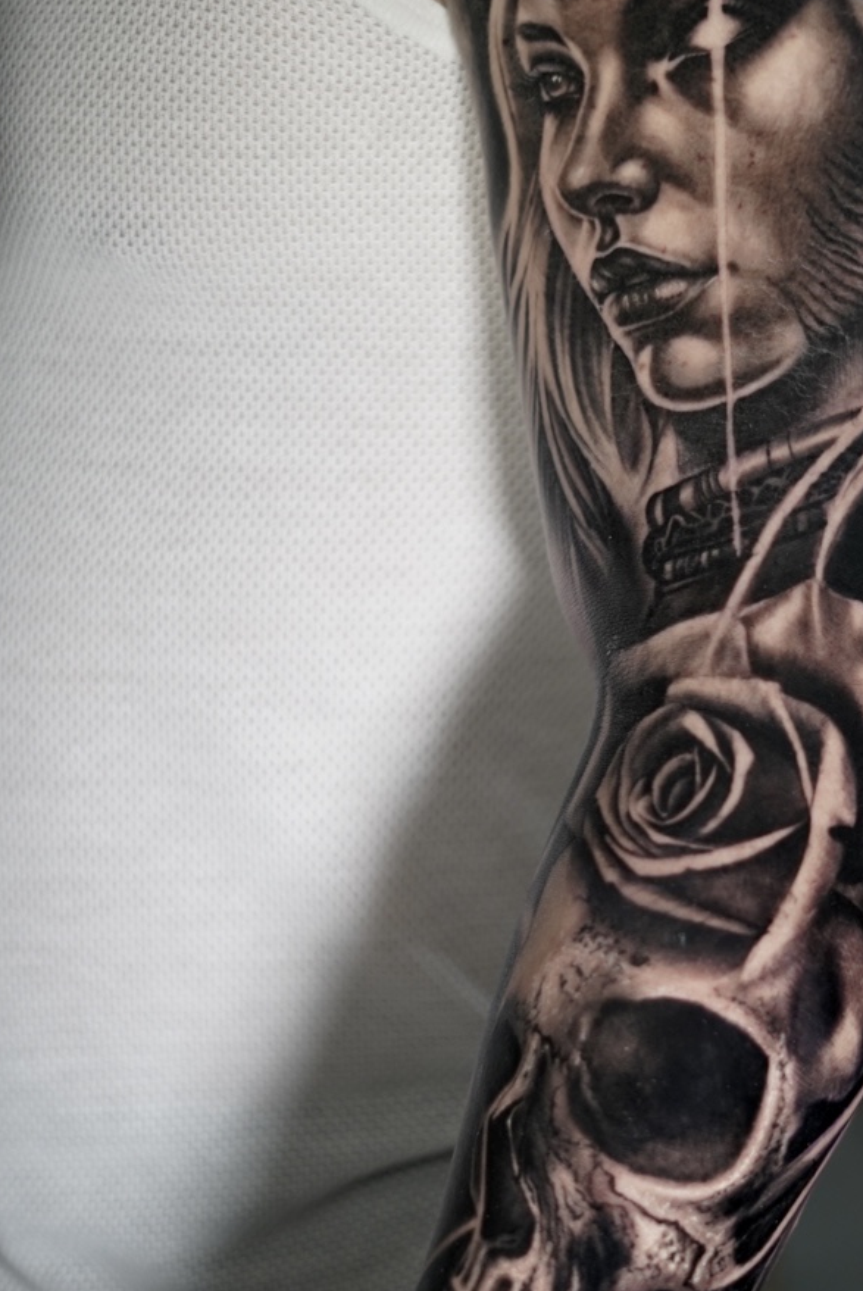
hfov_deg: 14.8
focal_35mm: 92
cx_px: 731
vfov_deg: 22.1
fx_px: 3301
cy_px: 600
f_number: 2
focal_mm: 50
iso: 800
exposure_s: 1/100
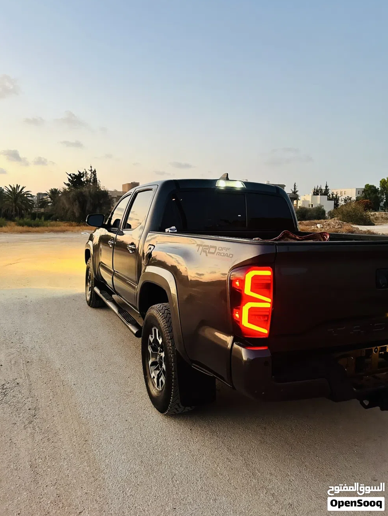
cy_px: 252
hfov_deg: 54.9
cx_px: 192
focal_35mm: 25
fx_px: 374
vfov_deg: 69.4
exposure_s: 1/60
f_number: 1.78
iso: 640
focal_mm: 6.86
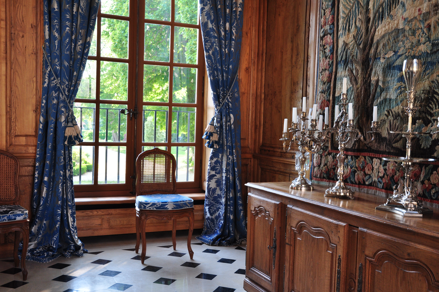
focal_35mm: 39
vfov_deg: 34.1
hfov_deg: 49.6
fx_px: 475
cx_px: 220
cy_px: 146
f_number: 8
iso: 500
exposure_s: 1/60
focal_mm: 26
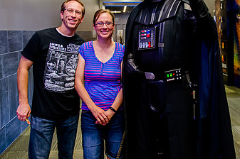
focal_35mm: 44
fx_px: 293
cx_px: 149
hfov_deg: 44.2
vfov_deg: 30.0
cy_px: 44
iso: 3200
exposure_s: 1/100
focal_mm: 24
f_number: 2.8
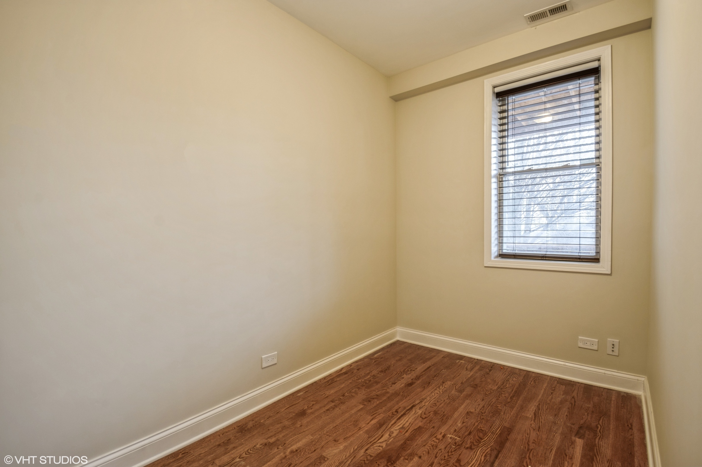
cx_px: 351
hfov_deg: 100.4
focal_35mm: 15
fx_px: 292
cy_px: 234
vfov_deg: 77.2
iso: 100
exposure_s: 1/1.25
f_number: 11
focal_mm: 10
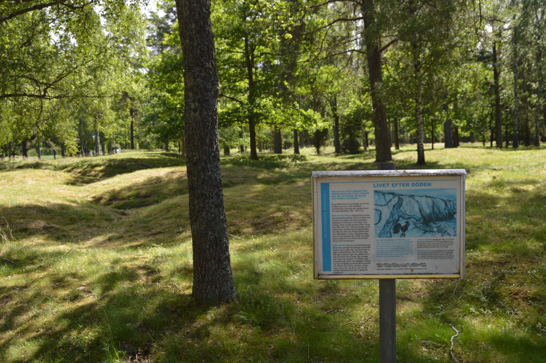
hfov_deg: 62.0
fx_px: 455
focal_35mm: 30
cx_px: 273
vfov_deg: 43.5
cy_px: 182
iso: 100
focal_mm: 20
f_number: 6.3
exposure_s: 1/160
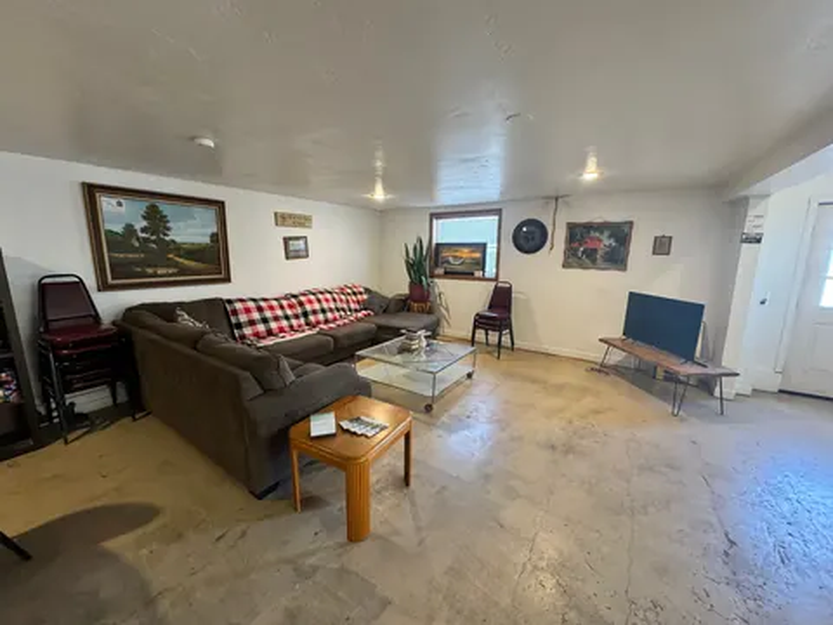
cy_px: 312
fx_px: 337
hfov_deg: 102.1
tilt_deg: -10.5
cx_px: 416
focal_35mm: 14
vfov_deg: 85.7
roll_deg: -0.8
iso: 250
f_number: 2.2
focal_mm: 2.22
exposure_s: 1/60
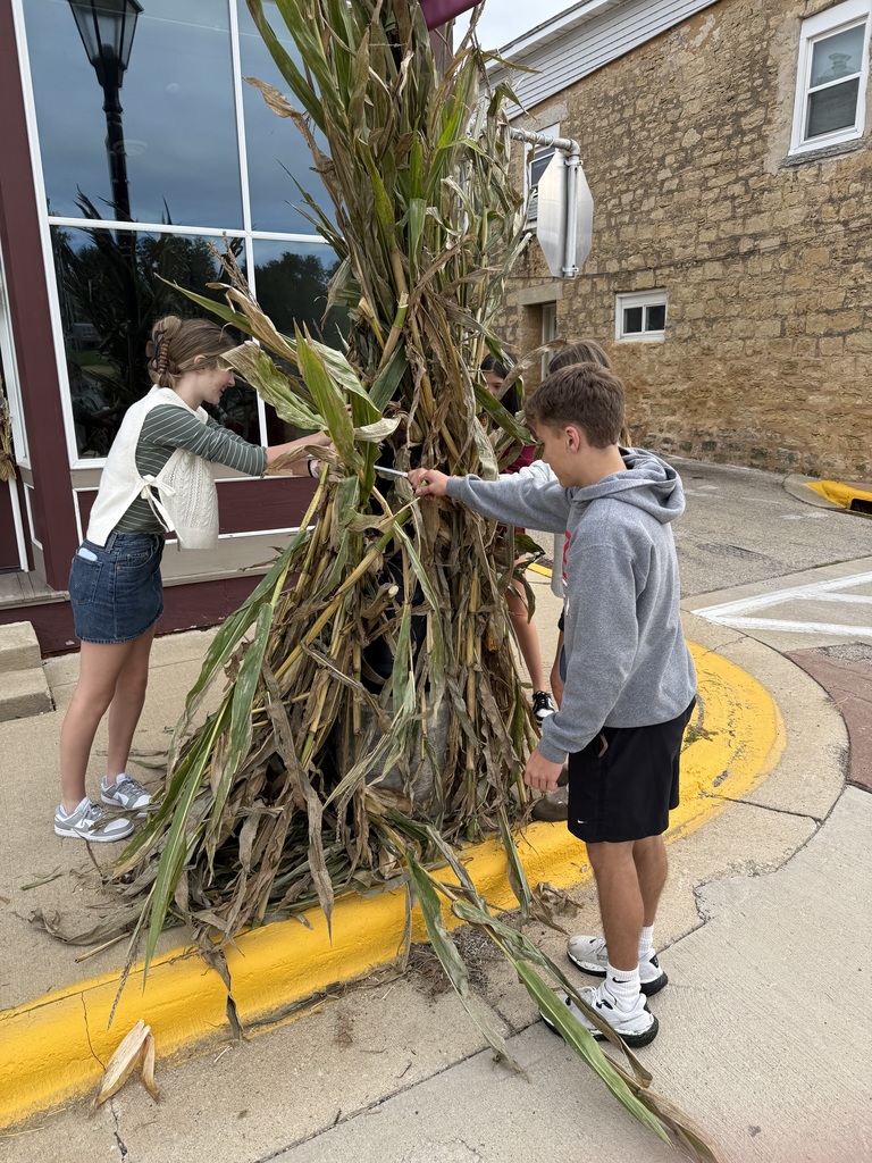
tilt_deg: -13.4
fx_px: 806
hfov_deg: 56.8
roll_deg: +0.4
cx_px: 436
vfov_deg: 71.6
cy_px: 582
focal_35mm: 24
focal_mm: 6.76
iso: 80
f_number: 1.78
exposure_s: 1/1314
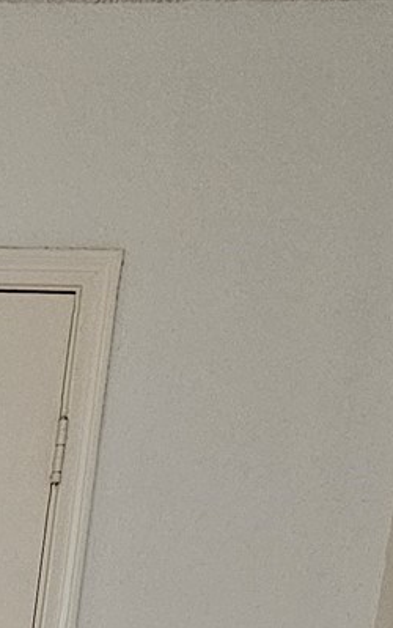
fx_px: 2138
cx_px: -836
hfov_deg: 8.5
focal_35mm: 125
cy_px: 1097
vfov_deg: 14.8
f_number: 1.7
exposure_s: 1/120
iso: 500
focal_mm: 6.3
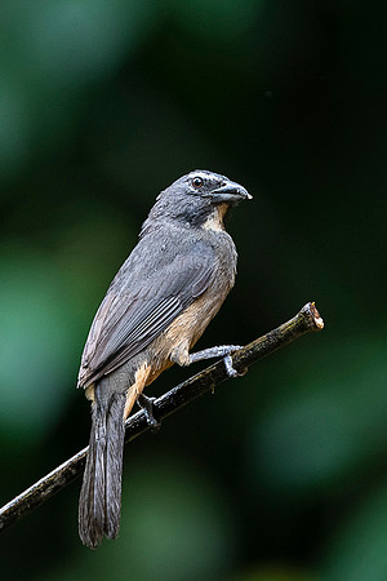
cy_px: 204
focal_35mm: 594
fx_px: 9580
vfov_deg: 3.5
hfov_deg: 2.3
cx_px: 202
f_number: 4
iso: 1600
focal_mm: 300
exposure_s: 1/400
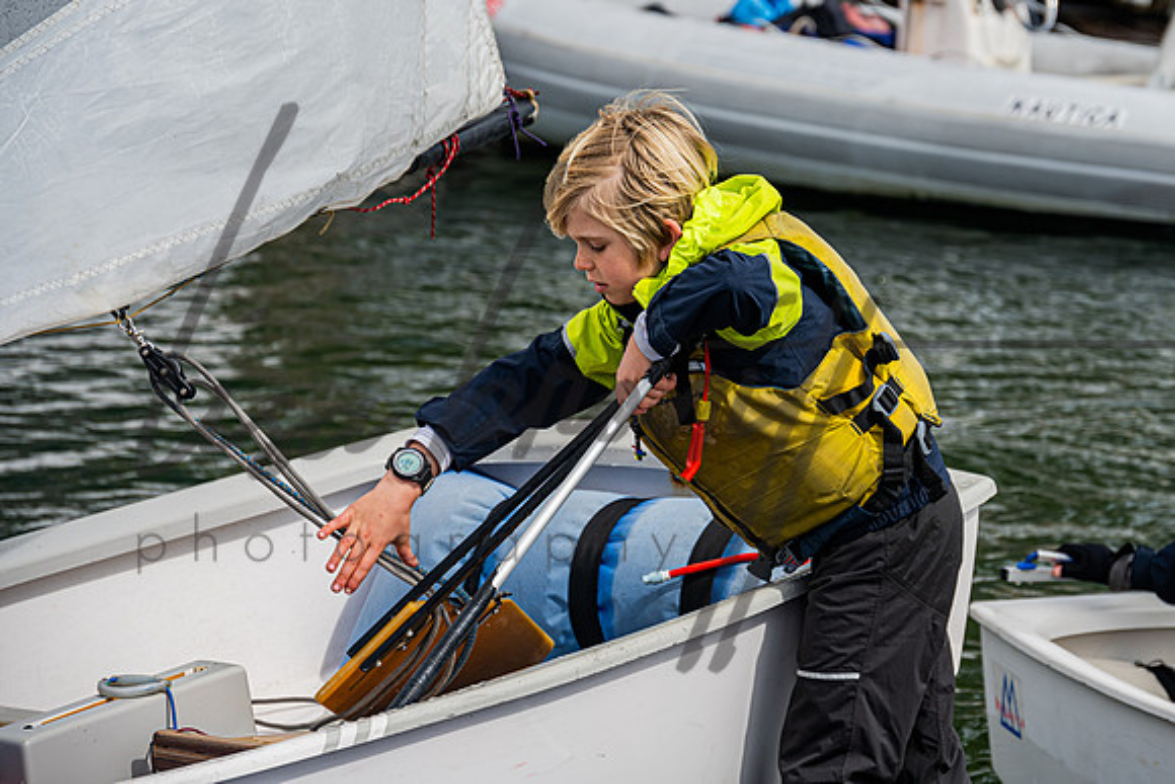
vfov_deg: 9.5
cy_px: 314
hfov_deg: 14.2
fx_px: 4700
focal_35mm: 144
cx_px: 705
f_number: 6.3
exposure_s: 1/640
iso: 100
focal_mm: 120
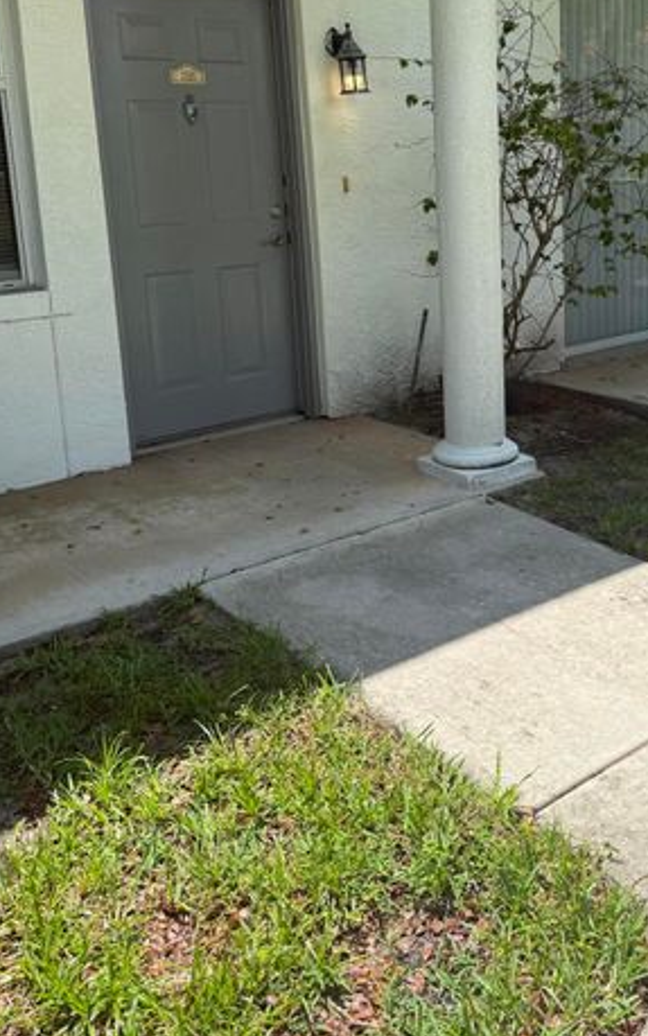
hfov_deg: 33.9
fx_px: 1045
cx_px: 470
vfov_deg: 52.0
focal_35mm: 37
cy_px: 365
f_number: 1.78
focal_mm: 6.76
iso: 80
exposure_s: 1/2525
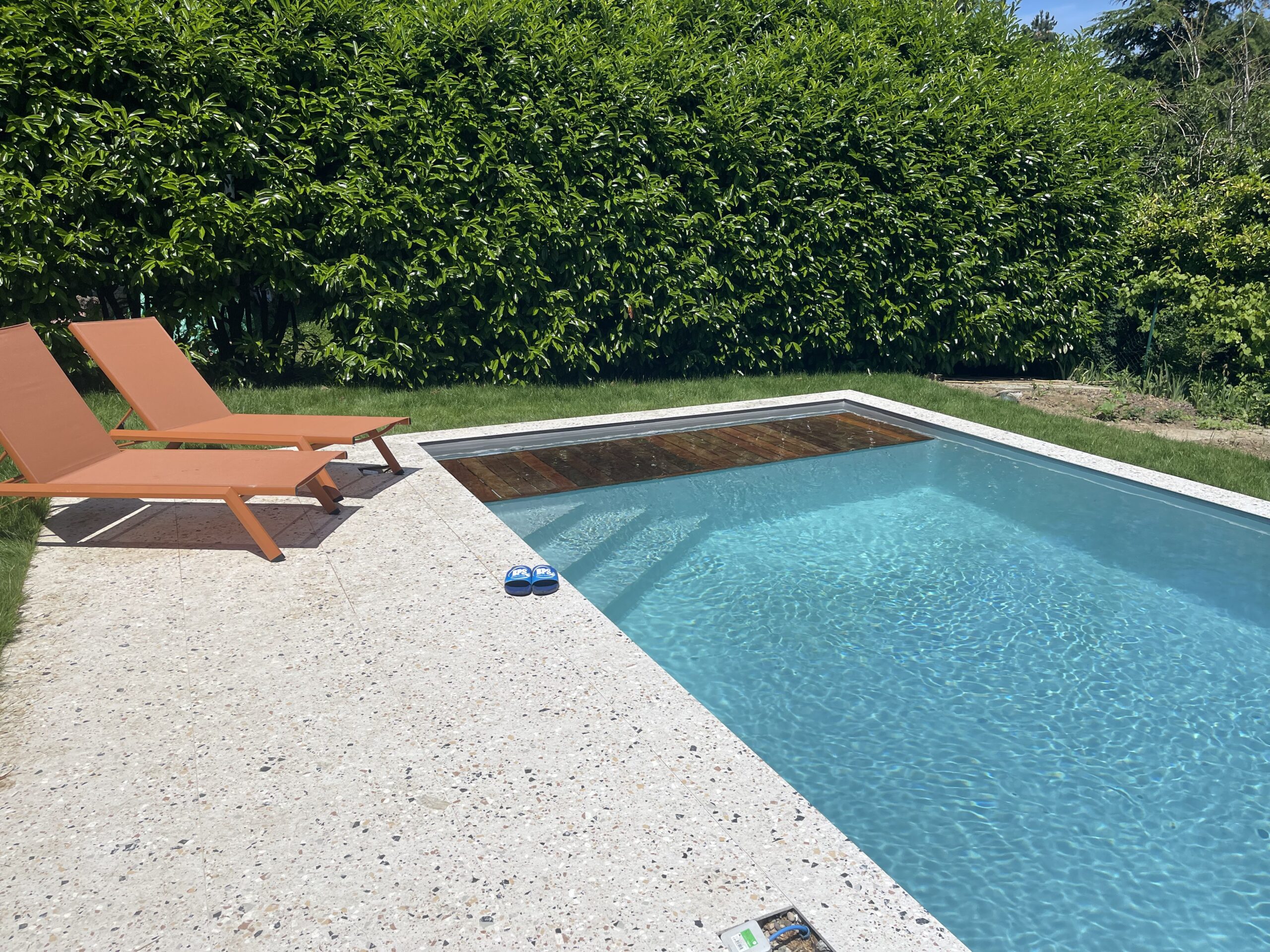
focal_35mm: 26
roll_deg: -0.4
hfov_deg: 67.3
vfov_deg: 53.1
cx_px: 635
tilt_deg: -16.7
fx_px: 954
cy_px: 476
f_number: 1.6
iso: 32
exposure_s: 1/6993
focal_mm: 5.1
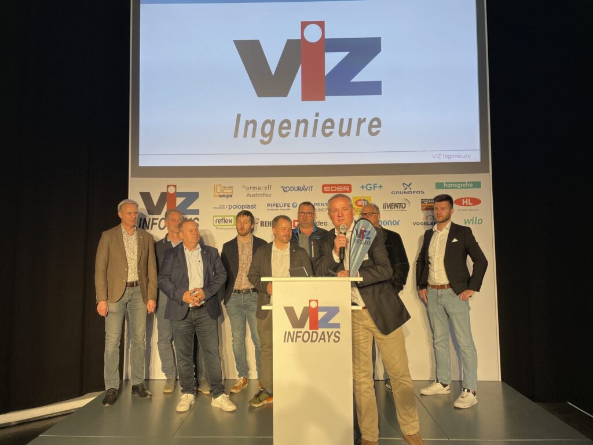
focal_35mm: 26
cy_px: 222
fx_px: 445
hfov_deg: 67.3
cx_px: 296
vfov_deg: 53.1
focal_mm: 4.2
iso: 32
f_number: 1.6
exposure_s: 1/100
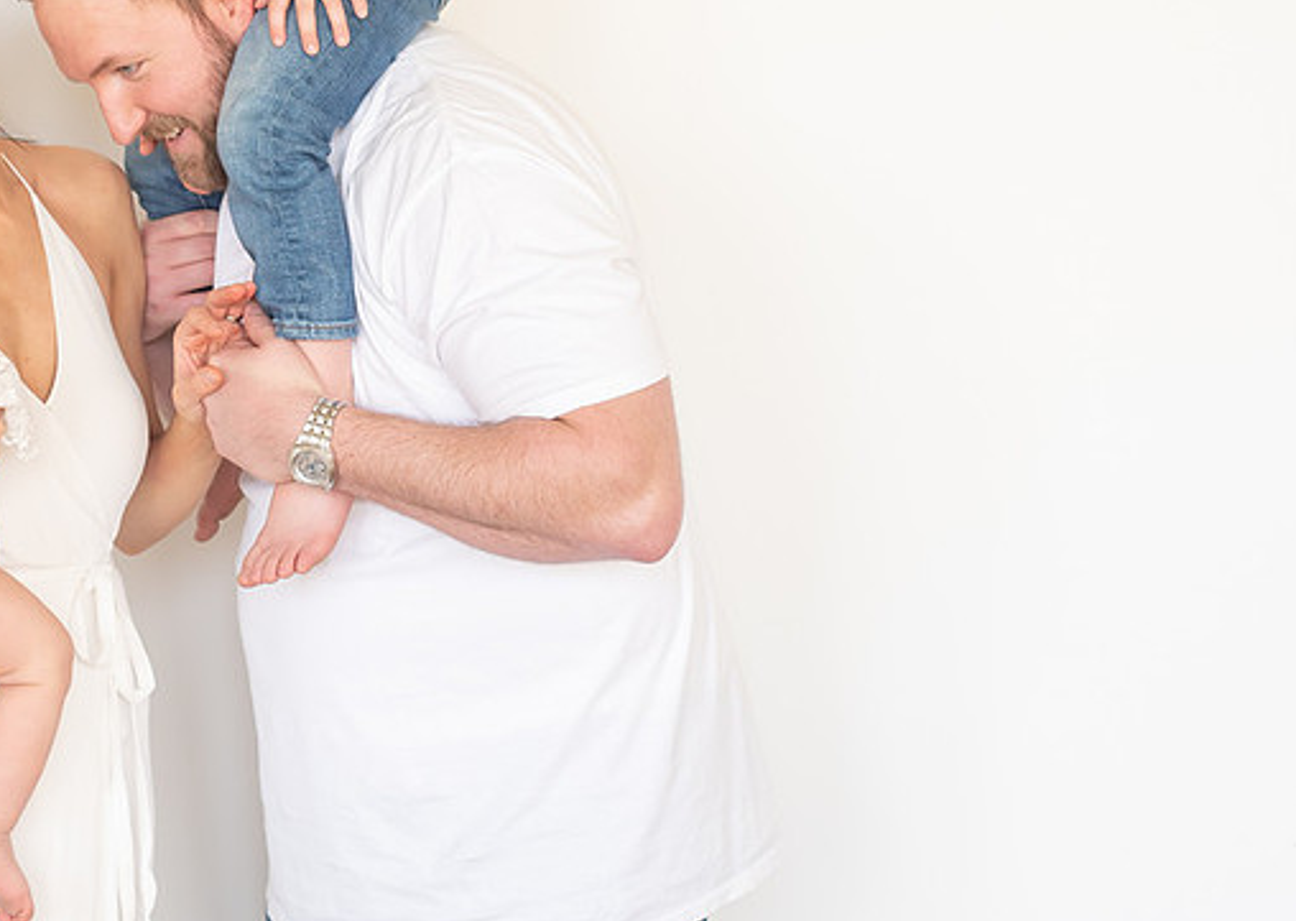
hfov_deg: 17.2
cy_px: 232
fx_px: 4226
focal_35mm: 115
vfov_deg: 12.4
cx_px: 191
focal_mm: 50
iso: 500
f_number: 4
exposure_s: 1/160
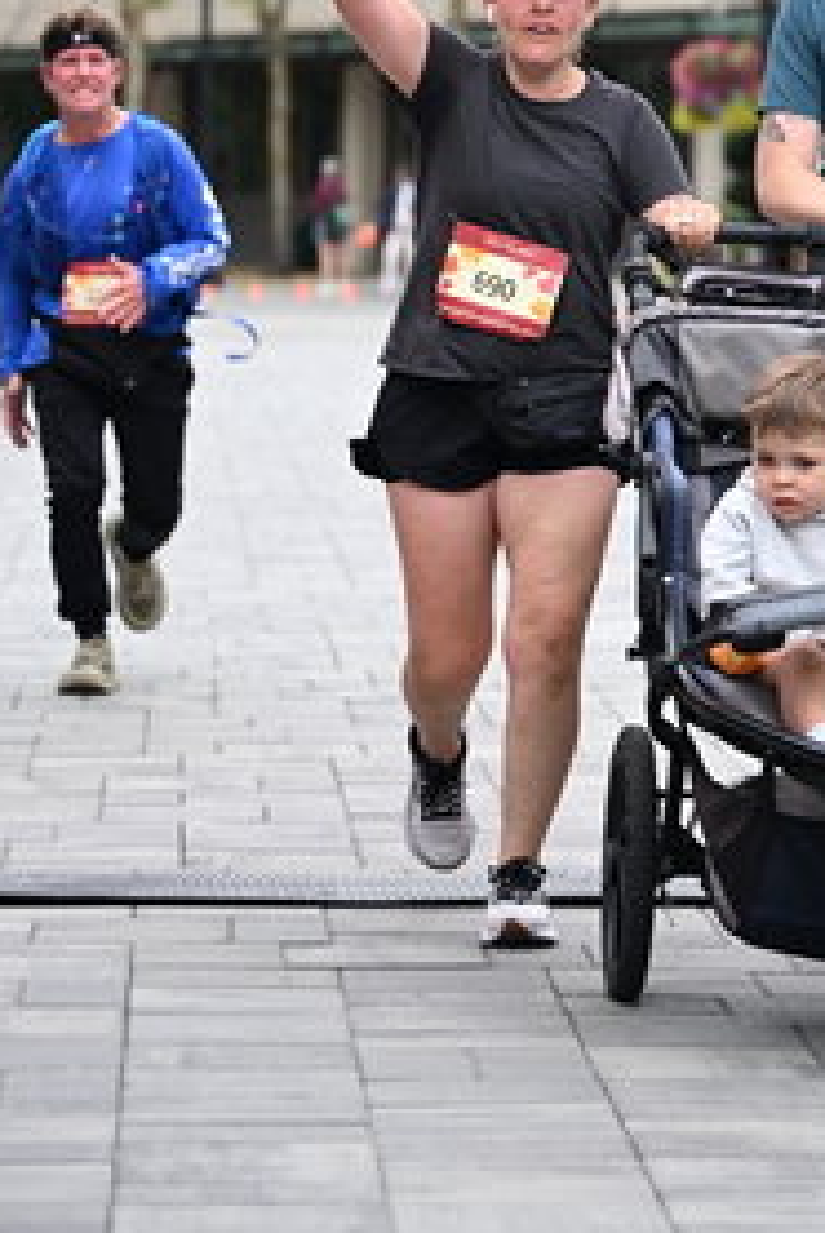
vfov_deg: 12.0
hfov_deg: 8.1
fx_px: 5829
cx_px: 703
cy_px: 49
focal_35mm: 170
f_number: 2.8
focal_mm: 86
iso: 640
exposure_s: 1/2000
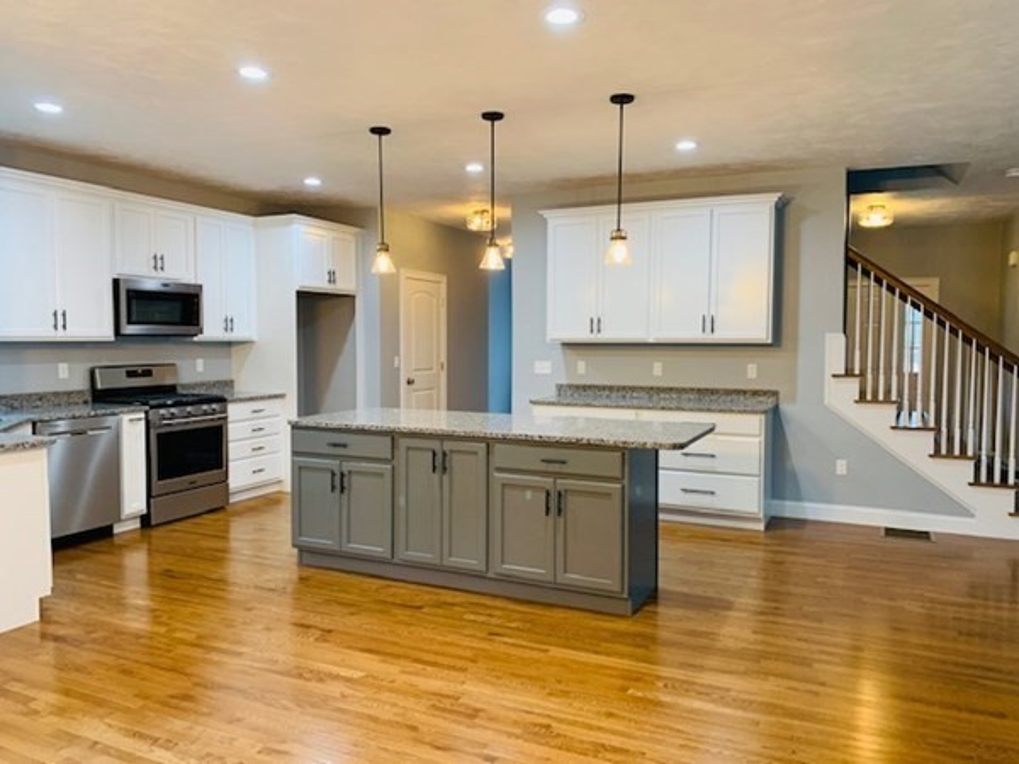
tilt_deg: -3.6
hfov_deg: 67.3
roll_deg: -0.5
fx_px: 765
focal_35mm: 26
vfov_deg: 53.1
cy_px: 382
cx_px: 510
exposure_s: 1/60
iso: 160
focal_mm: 4.25
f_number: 1.8
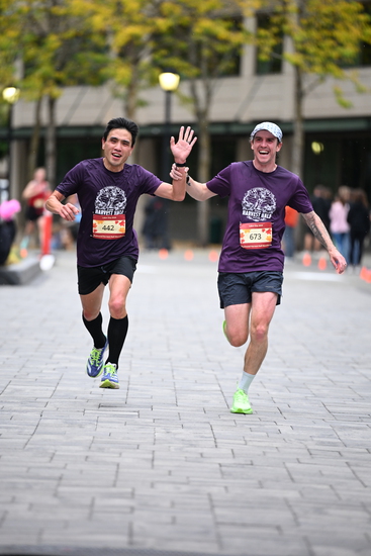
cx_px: 186
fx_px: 3089
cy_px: 278
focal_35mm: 200
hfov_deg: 6.9
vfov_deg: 10.3
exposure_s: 1/1250
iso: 1250
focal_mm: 200
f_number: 2.8
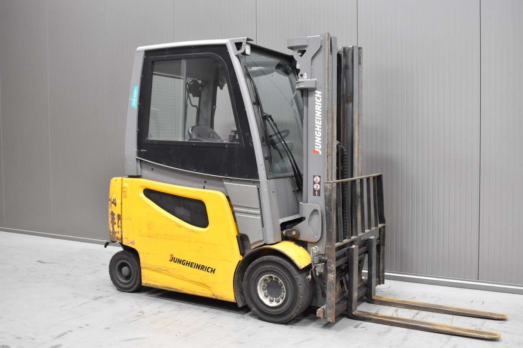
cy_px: 174
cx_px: 262
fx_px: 523
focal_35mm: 36
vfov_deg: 36.9
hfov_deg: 53.1
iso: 1600
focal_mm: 24
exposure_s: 1/25
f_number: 5
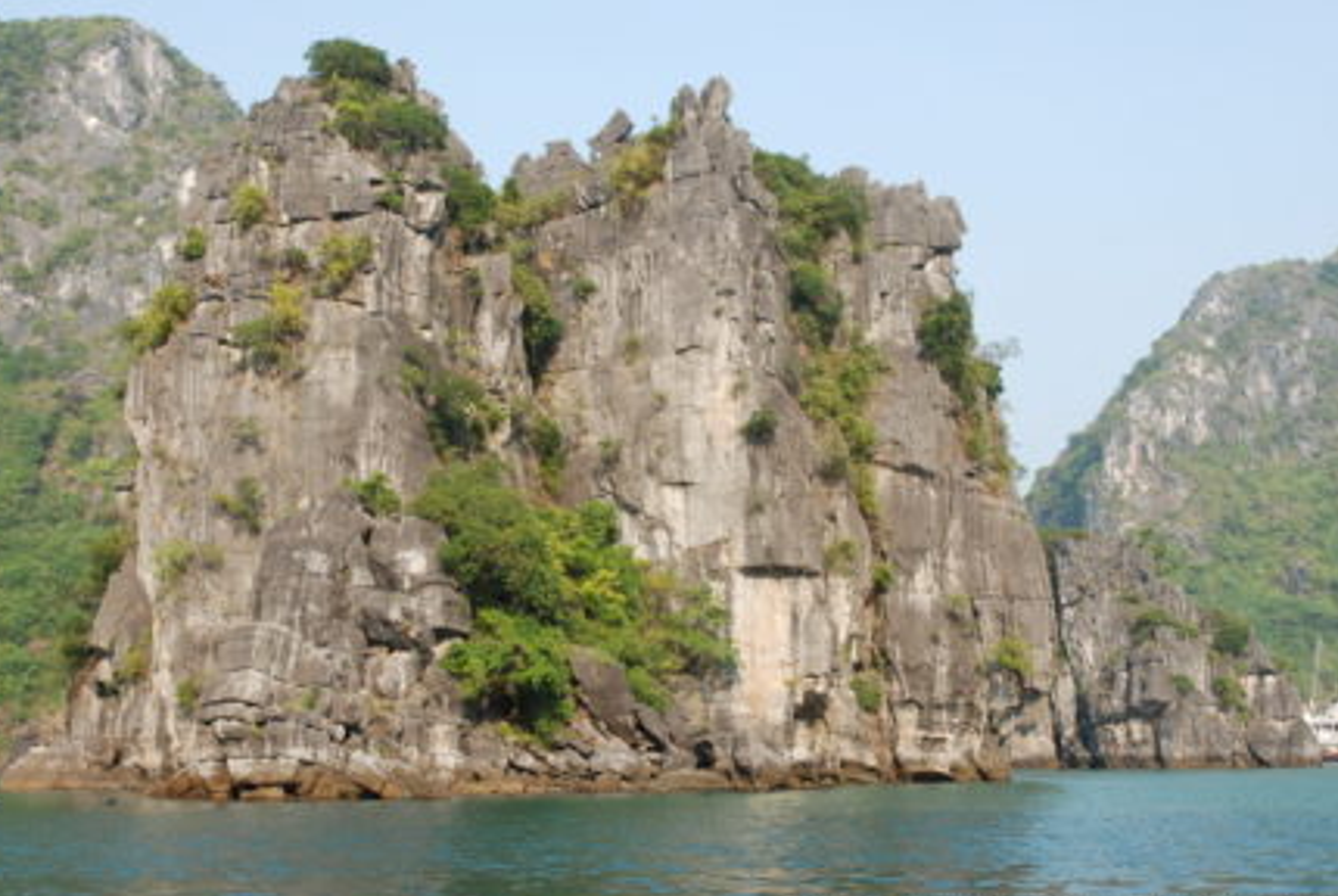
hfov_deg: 39.1
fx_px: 1882
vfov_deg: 26.8
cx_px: 632
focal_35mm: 51
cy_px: 443
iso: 100
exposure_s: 1/60
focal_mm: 29
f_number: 11
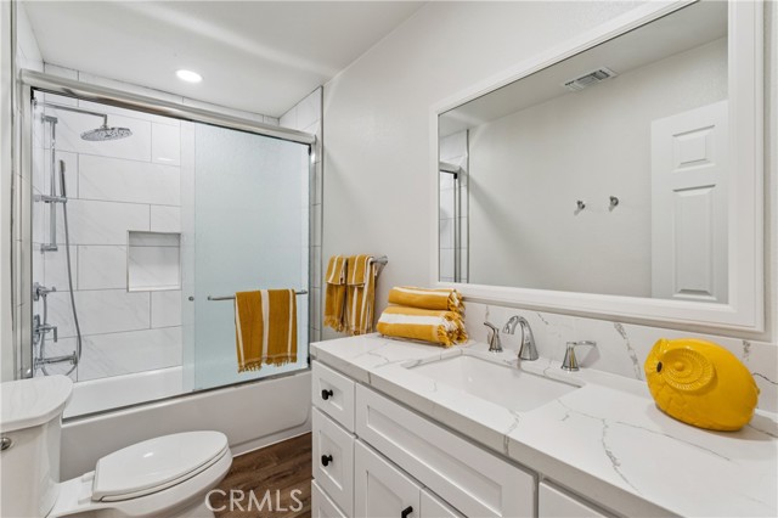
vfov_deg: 72.3
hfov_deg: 95.4
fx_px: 354
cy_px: 259
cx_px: 389
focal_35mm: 16
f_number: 13
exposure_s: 1/2
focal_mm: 16.4
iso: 100
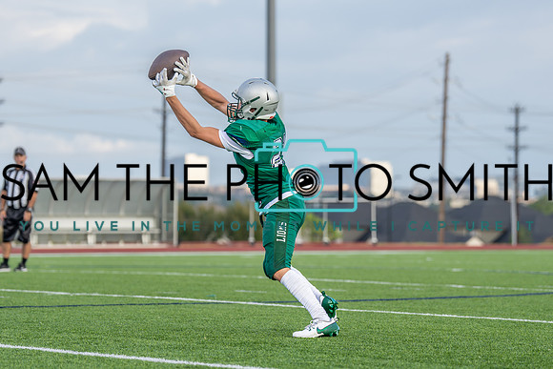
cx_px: 266
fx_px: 2452
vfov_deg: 8.6
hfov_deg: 12.9
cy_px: 189
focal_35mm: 160
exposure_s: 1/1600
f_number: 2.8
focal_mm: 116
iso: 500
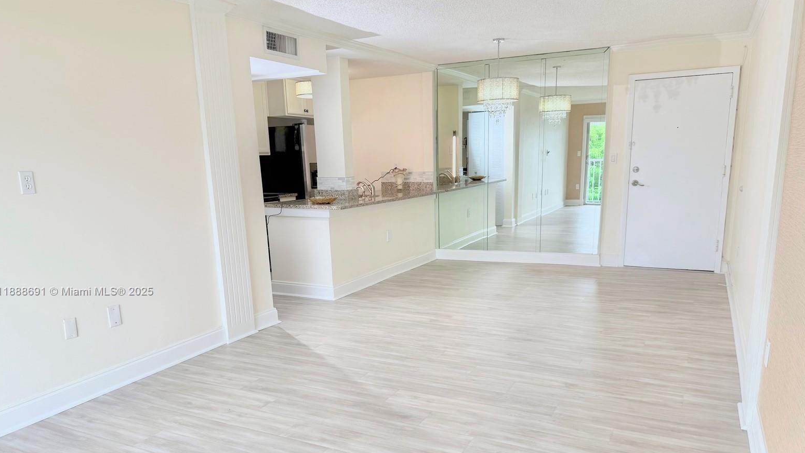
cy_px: 292
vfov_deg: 42.5
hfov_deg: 69.8
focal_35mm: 27
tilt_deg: -12.8
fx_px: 576
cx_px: 402
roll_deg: +1.4
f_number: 1.78
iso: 100
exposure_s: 1/250
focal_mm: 6.76
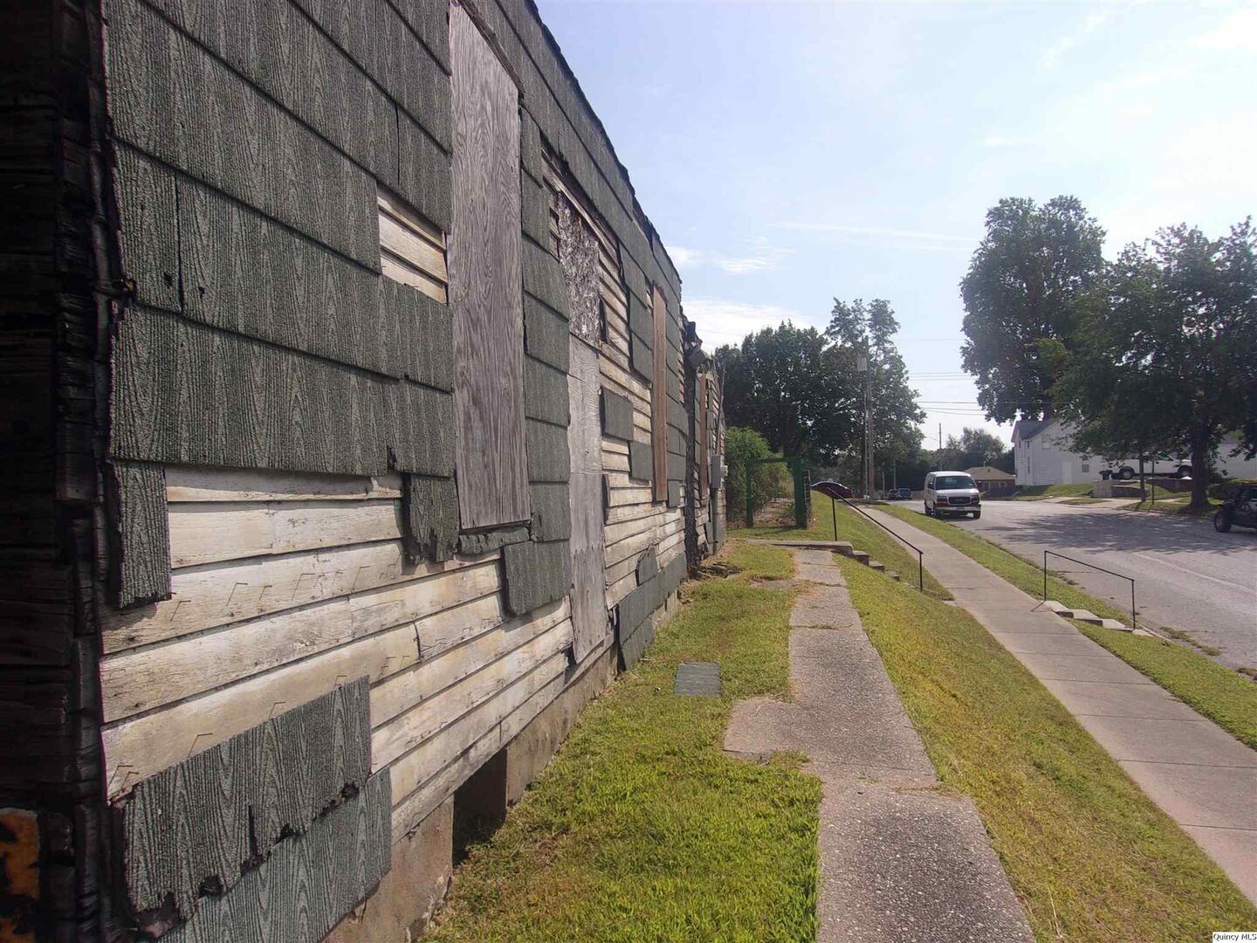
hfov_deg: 65.3
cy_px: 472
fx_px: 980
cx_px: 628
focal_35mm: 27
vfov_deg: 51.4
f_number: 10.4
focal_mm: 4.9
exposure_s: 1/150
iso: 80
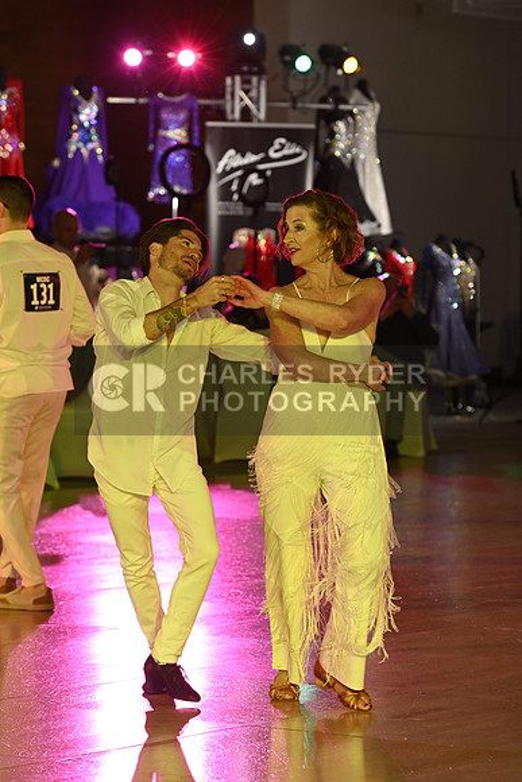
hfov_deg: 8.3
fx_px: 3586
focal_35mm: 165
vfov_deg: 12.4
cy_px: 391
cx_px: 261
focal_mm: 165
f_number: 5
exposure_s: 1/200
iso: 2000
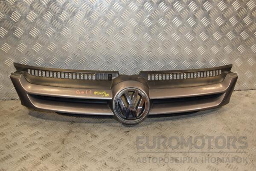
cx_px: 128
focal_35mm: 38
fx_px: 267
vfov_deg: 35.5
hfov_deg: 51.3
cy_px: 86
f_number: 5.6
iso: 800
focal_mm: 25
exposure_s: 1/200
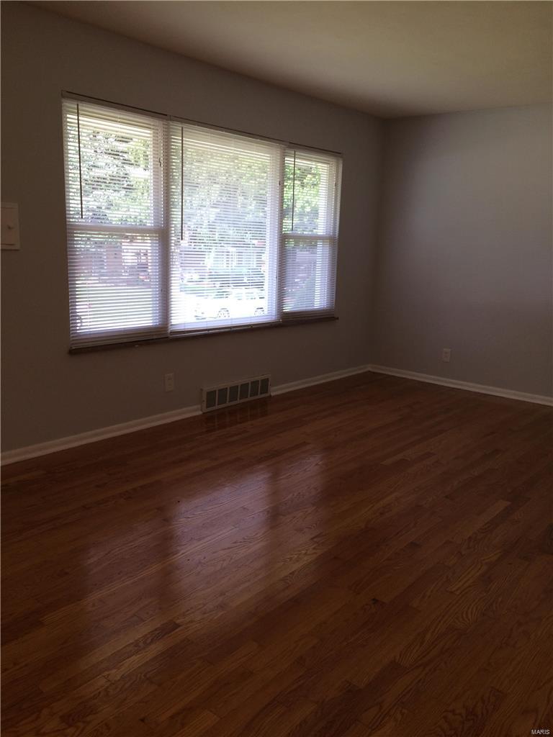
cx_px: 276
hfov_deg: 48.2
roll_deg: -2.7
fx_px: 618
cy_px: 368
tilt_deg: -11.8
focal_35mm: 29
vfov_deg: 61.7
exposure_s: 1/120
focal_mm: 4.15
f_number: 2.2
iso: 50
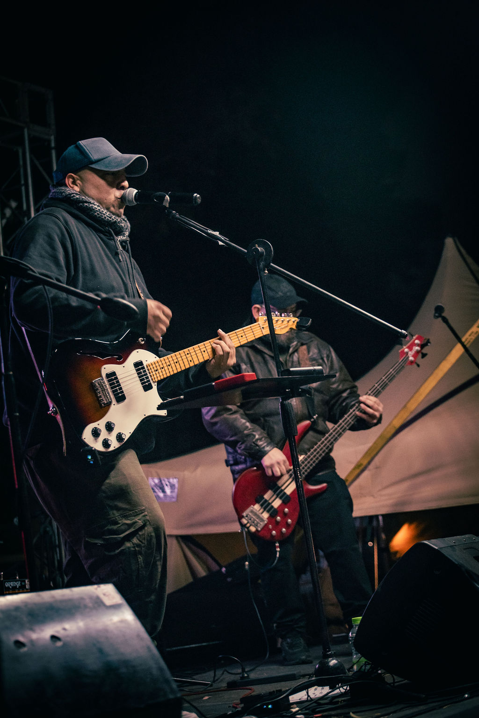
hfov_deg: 19.5
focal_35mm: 70
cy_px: 359
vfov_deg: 28.8
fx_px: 1396
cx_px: 240
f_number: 4.5
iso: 2000
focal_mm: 70
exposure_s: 1/200
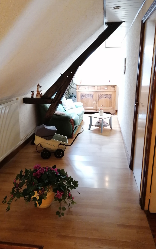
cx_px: 81
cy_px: 125
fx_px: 197
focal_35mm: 29
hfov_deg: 43.1
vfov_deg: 64.6
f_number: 1.8
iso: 640
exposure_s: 1/16.7
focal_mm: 4.75
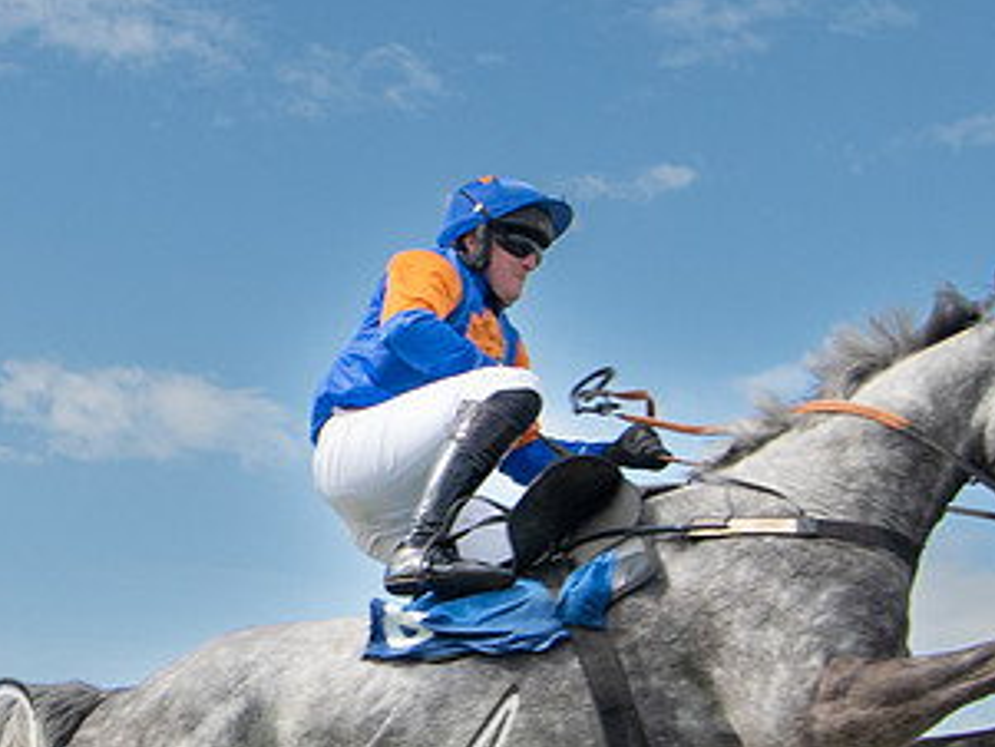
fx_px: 2703
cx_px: 137
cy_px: 426
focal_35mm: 94
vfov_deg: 15.7
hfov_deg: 20.5
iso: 800
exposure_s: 1/1100
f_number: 8
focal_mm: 20
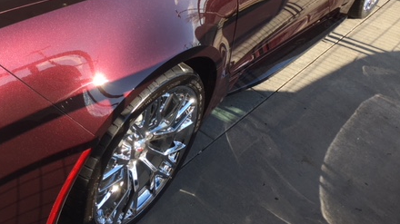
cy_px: 19
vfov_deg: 25.1
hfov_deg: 43.7
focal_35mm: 46
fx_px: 488
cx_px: 122
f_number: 2.2
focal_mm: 4.15
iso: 25
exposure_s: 1/432
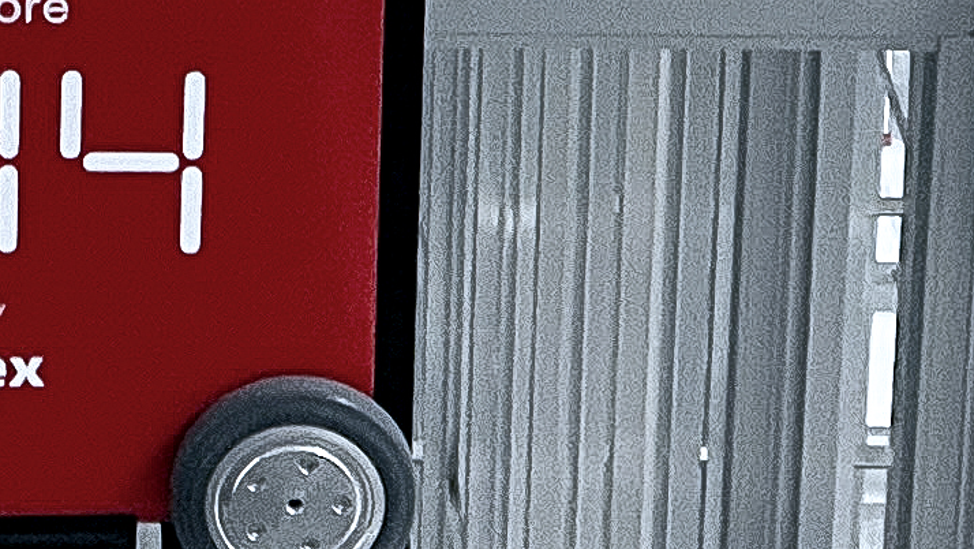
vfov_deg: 6.7
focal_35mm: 160
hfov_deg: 13.4
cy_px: -1215
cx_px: 151
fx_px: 4133
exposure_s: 1/60
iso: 320
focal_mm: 4.2
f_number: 1.6
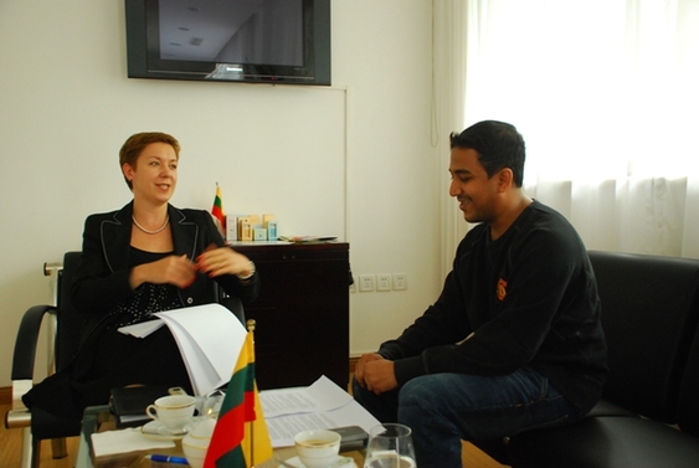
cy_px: 234
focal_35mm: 36
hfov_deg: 53.1
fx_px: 700
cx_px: 350
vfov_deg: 37.0
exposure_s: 1/20
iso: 800
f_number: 4
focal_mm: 24
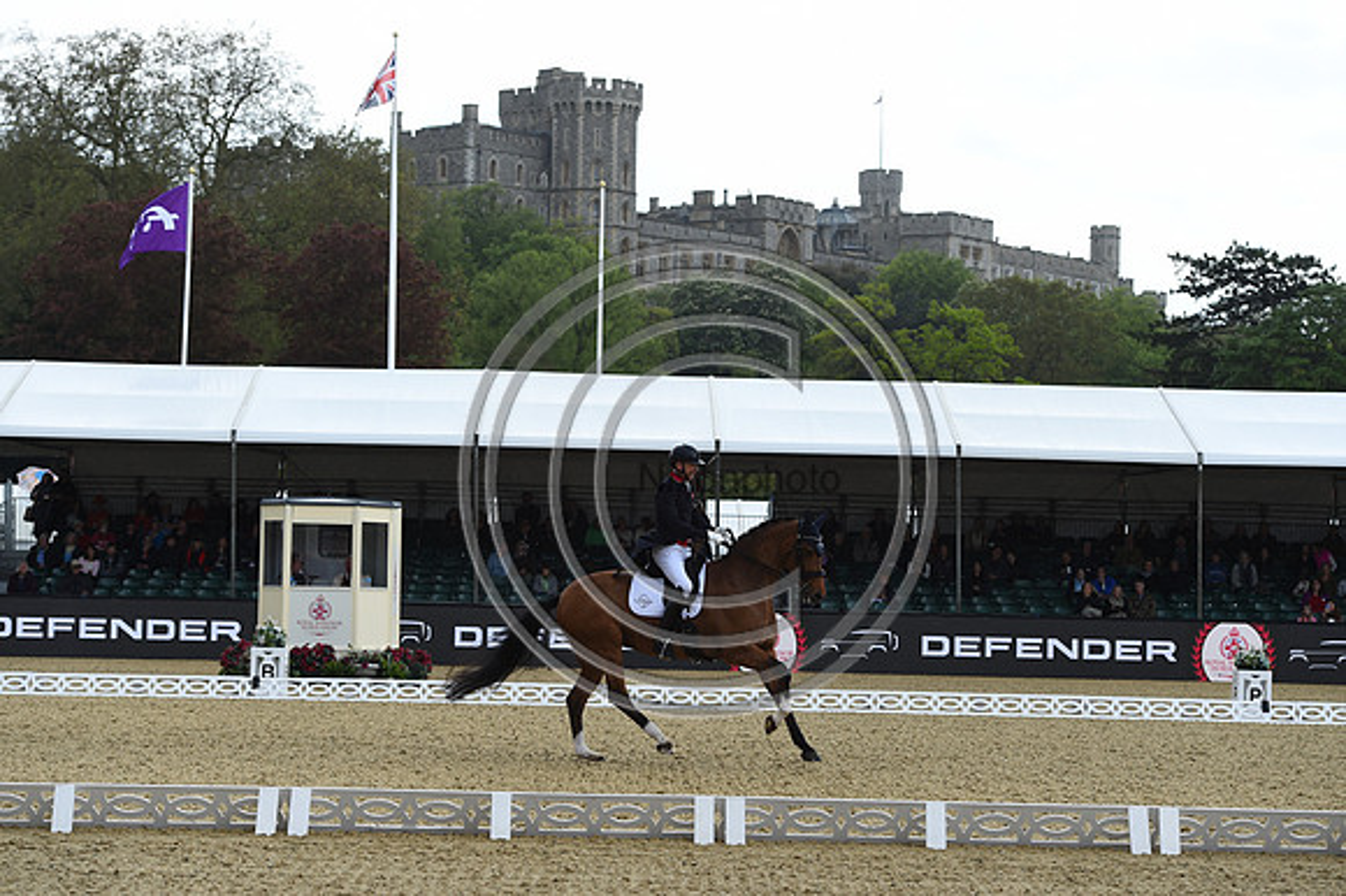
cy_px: 448
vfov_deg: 15.2
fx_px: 3363
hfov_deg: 22.6
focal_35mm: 90
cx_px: 673
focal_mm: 90
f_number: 5
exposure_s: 1/1250
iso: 360
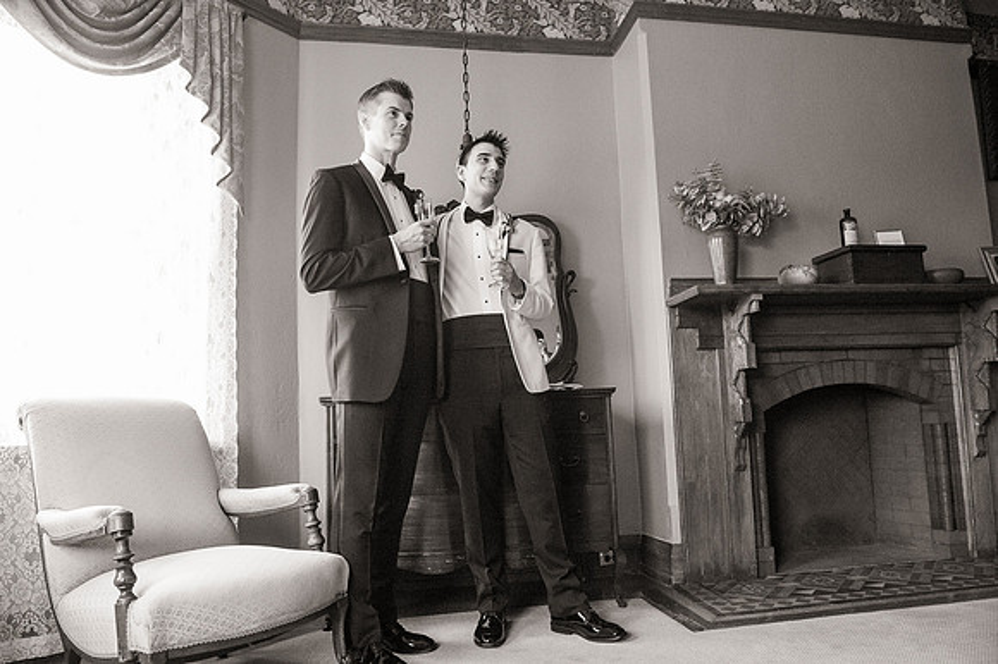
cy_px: 332
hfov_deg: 73.8
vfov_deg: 53.1
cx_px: 499
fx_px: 665
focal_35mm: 24
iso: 5000
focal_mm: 24
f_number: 4.5
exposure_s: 1/250
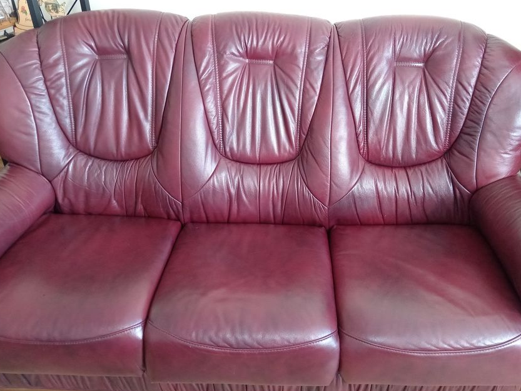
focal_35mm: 30
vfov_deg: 46.7
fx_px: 452
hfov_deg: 59.9
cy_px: 173
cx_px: 283
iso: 1306
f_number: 1.8
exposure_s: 1/33.3
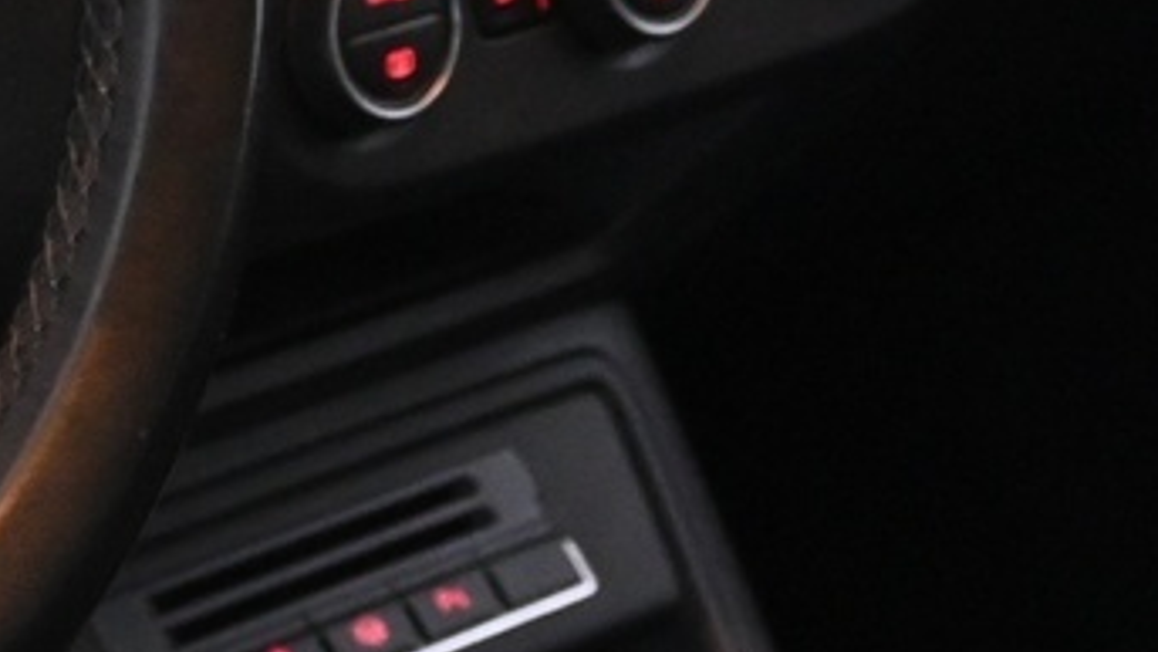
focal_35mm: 170
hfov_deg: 11.9
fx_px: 5235
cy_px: 122
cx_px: -706
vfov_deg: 7.1
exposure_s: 1/40
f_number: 4.2
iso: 2800
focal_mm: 23
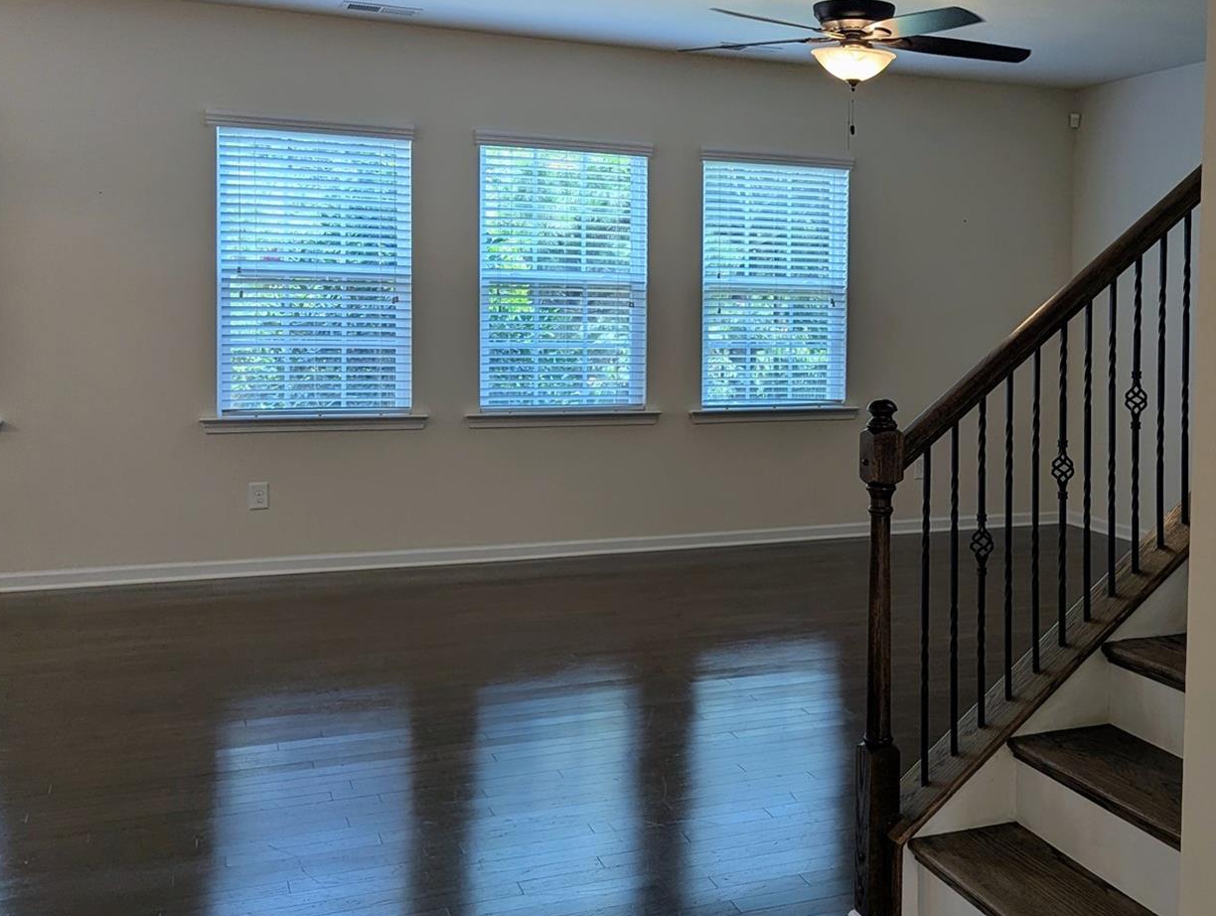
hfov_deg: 45.5
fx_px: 1407
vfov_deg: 36.0
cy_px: 380
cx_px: 878
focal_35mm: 40
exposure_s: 1/120
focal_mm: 6.81
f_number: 1.85
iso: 76
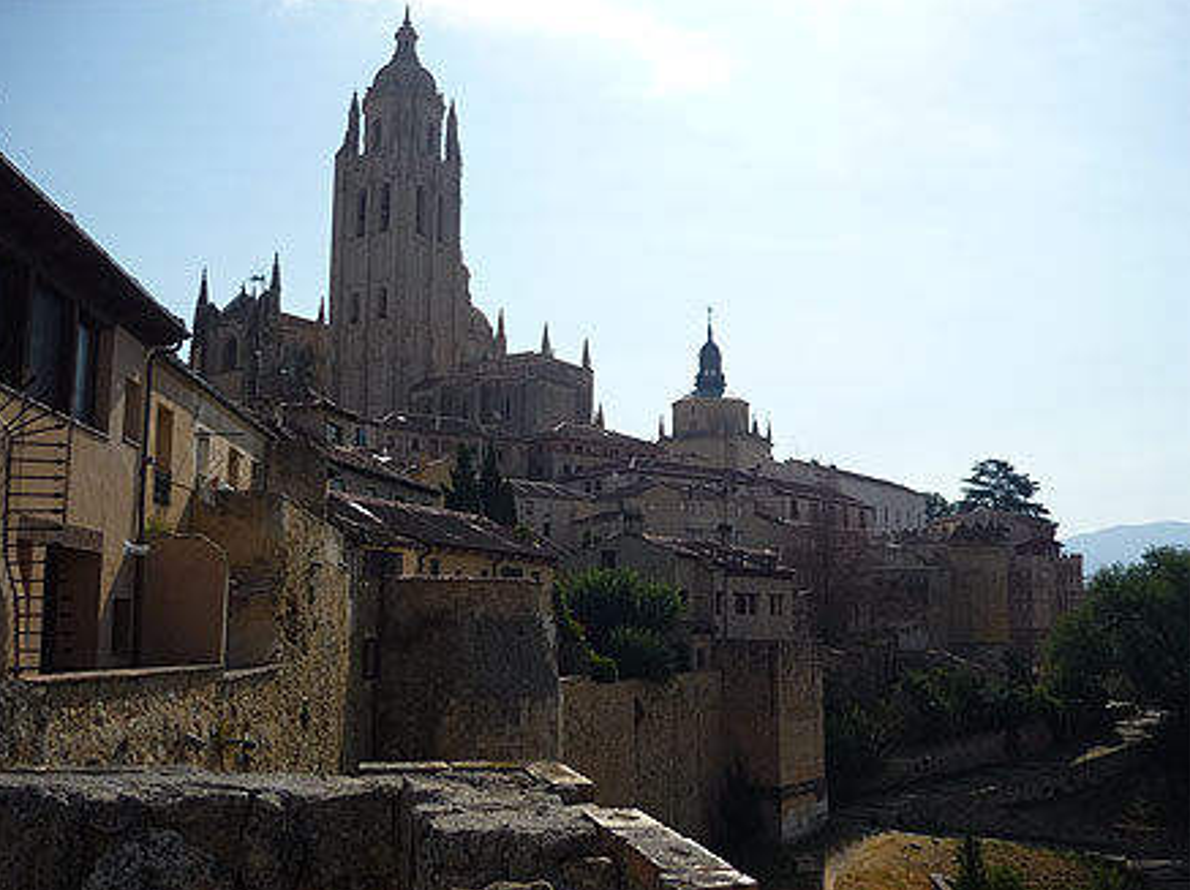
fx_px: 1168
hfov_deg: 54.0
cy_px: 453
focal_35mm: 34
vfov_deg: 41.7
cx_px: 580
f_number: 8
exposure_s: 1/320
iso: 100
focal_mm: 5.5
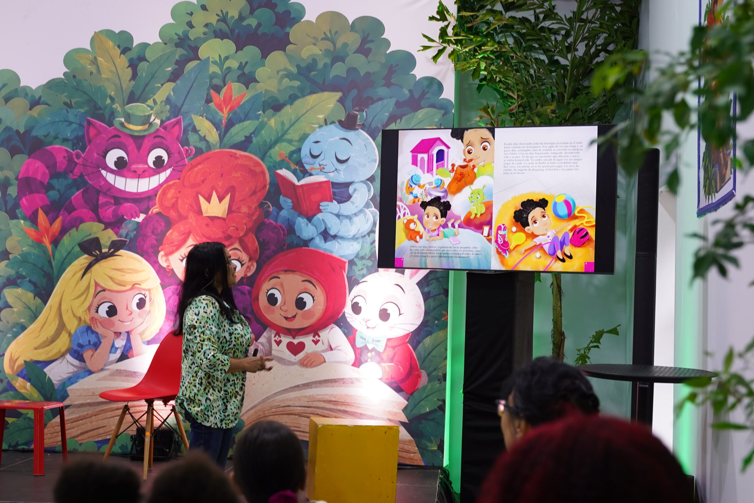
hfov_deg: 30.1
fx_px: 1403
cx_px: 377
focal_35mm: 67
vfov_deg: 20.3
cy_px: 252
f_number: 3.5
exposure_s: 1/50
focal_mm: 45
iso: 250
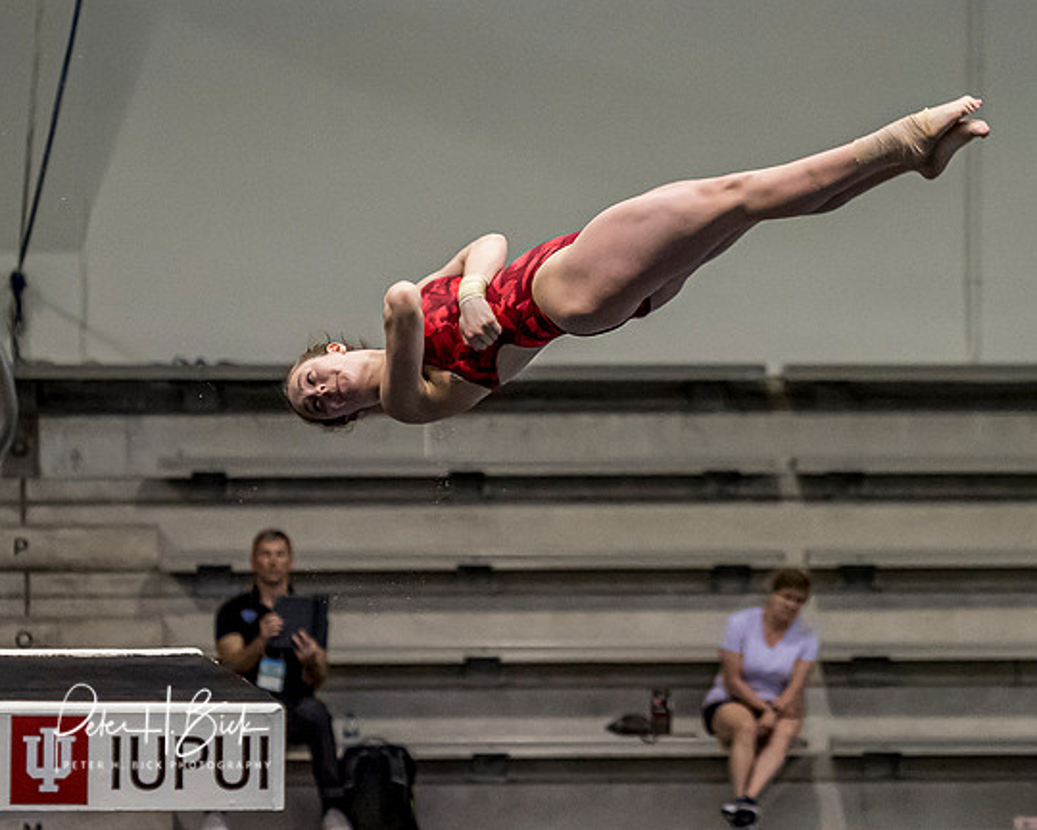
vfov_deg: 3.9
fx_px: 12031
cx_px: 638
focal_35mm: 392
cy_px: 192
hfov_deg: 4.9
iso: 4000
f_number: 2.8
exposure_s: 1/1000
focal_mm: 110
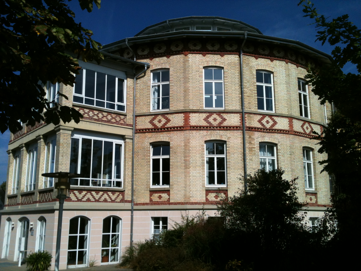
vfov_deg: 40.7
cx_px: 180
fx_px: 365
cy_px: 136
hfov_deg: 52.6
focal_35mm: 35
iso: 64
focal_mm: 3.85
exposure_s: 1/3138
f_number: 2.8
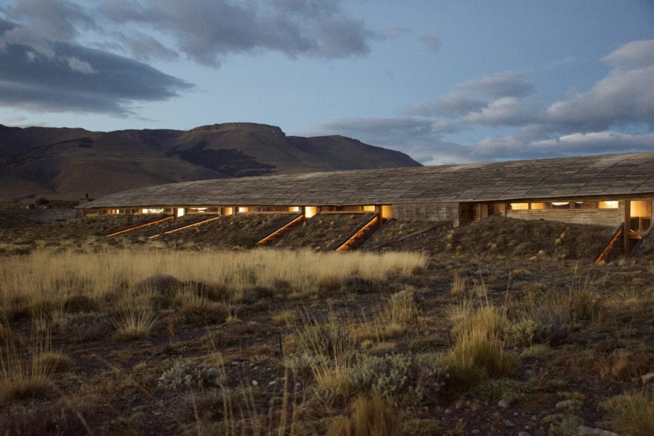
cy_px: 218
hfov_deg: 47.9
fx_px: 736
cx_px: 327
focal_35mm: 40
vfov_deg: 33.0
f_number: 4
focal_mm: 27
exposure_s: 1/60
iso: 6400
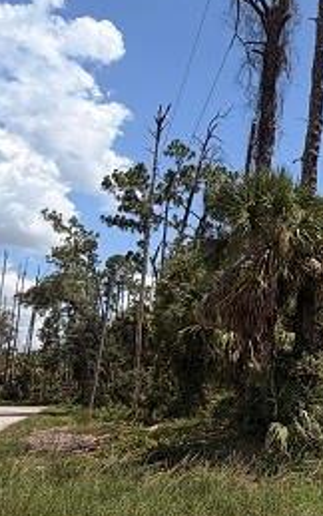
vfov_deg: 44.9
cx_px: 445
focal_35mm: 44
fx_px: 619
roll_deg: -0.6
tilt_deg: +8.8
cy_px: 323
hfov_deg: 24.6
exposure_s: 1/942
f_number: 2.2
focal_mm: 2.22
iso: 20
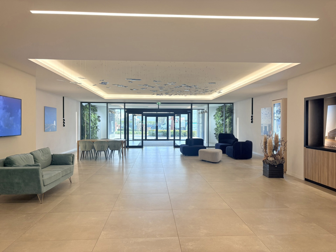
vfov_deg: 53.1
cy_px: 126
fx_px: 252
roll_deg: +0.0
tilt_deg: -0.7
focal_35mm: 26
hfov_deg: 67.3
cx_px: 168
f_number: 1.6
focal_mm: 5.96
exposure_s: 1/100
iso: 50
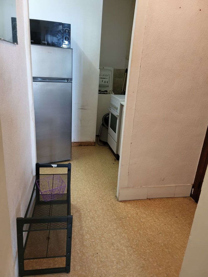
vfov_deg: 67.3
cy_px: 138
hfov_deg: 53.1
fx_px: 208
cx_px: 104
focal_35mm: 26
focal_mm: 5.4
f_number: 1.8
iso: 250
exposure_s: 1/50
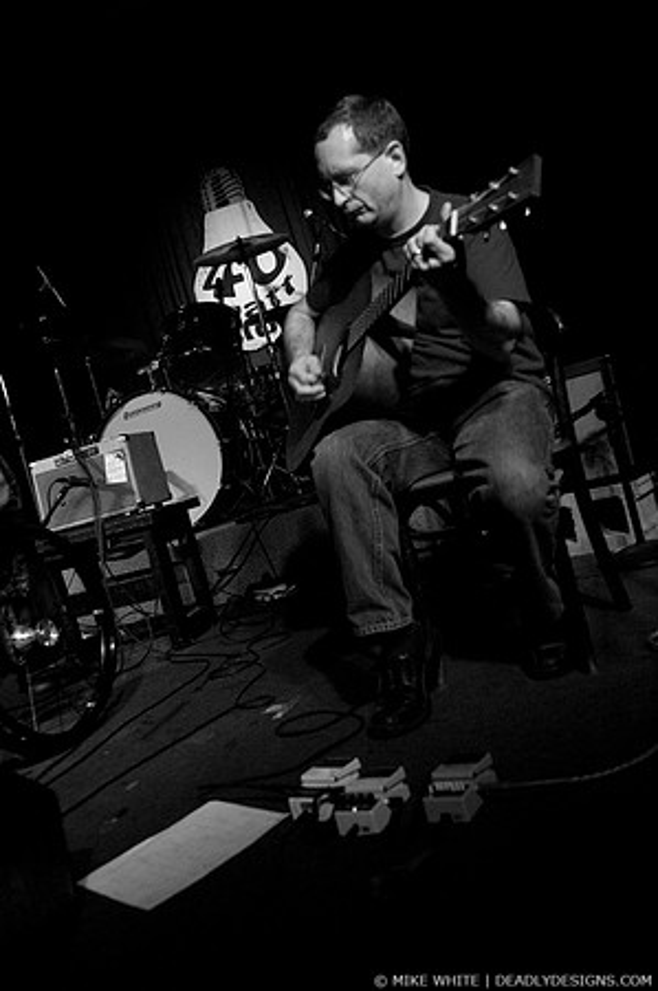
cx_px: 329
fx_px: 824
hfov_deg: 43.5
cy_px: 496
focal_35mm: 30
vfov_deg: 62.0
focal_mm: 20
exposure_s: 1/50
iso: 800
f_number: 3.2
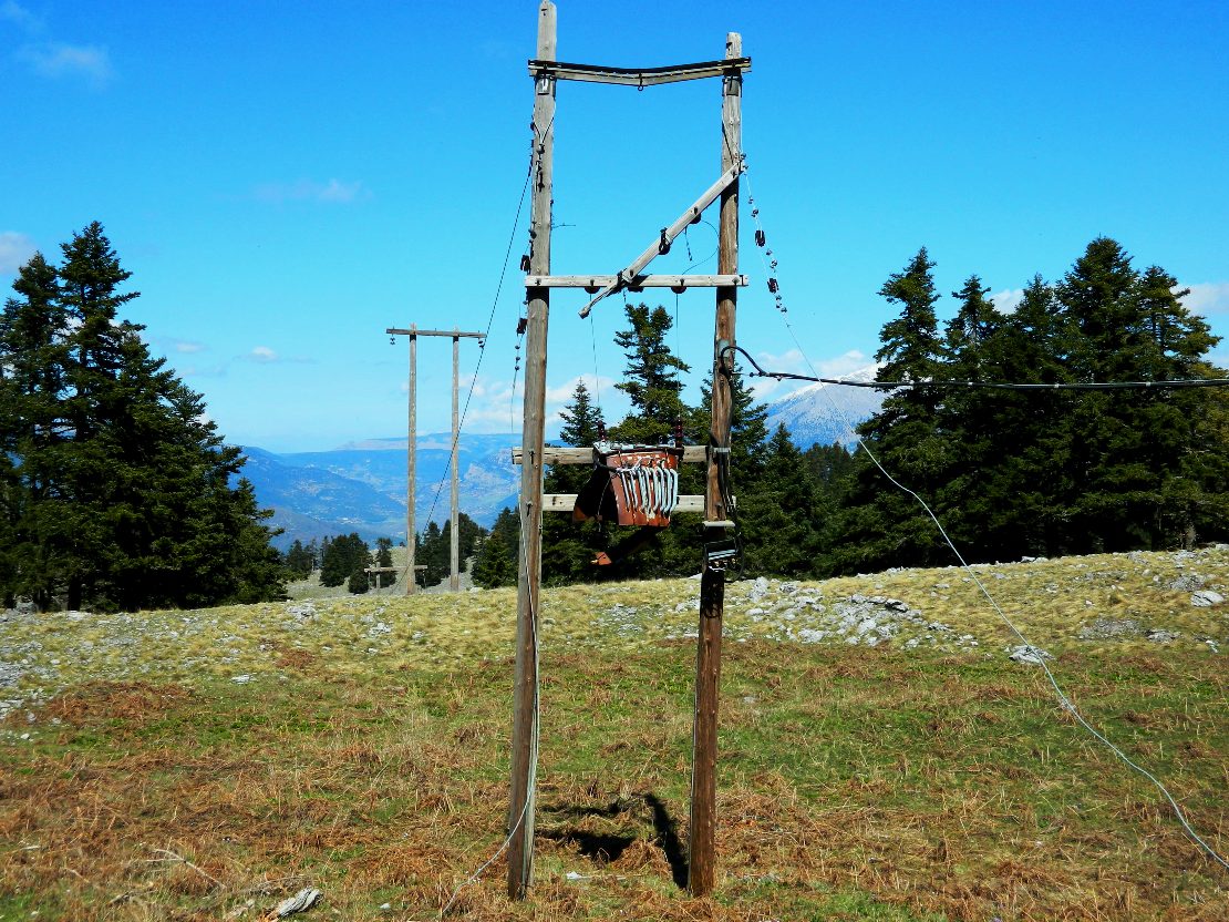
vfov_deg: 35.1
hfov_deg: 45.8
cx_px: 614
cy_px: 461
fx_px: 1455
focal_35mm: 41
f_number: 3.5
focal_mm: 7.3
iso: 80
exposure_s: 1/800
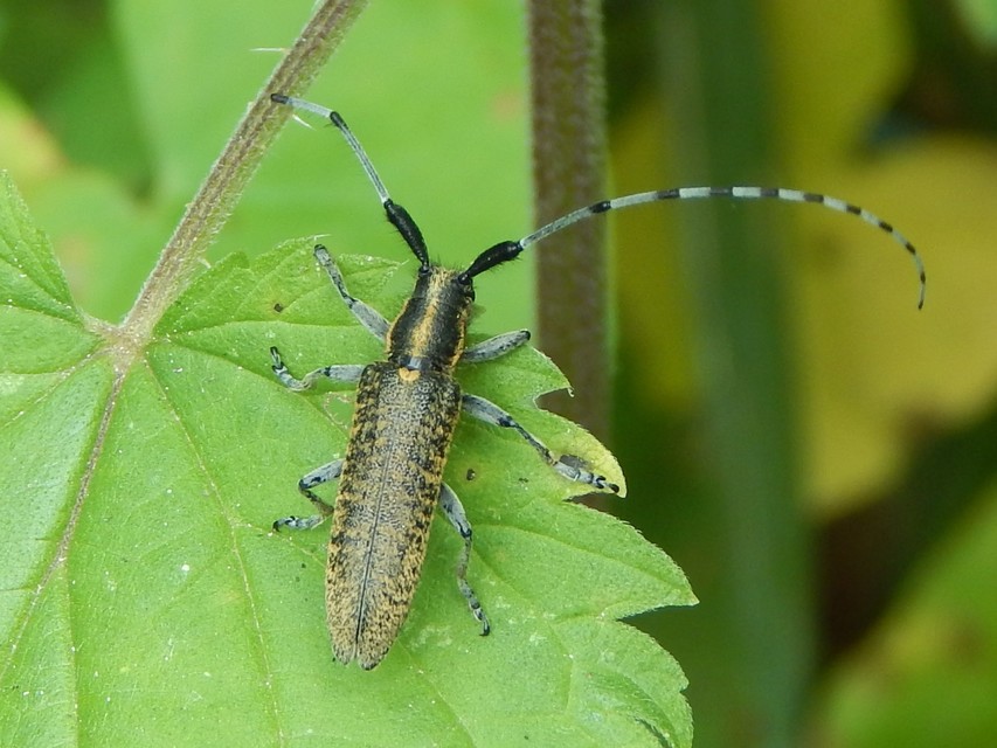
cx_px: 498
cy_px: 374
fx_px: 2996
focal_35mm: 104
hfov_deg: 18.9
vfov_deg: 14.2
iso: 125
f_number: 4.5
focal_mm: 18.7
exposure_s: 1/50
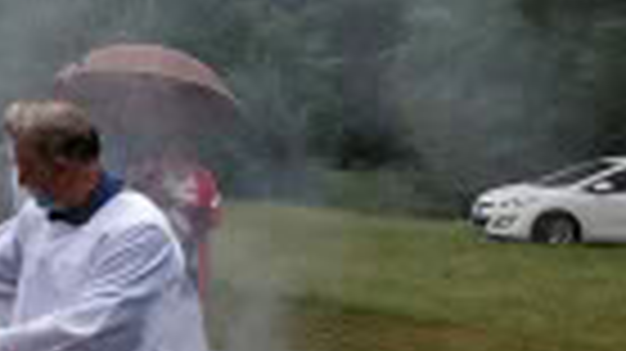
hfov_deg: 24.9
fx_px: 1244
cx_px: -162
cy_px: 90
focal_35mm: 75
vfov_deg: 16.0
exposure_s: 1/610
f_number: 1.9
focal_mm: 3.94
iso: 160
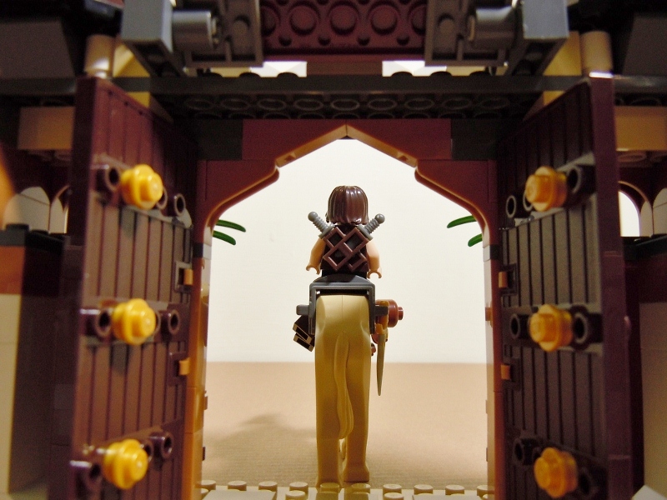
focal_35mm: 30
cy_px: 250
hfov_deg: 60.0
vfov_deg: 46.8
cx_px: 334
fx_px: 578
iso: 200
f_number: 3.5
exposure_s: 1/13
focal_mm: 5.4
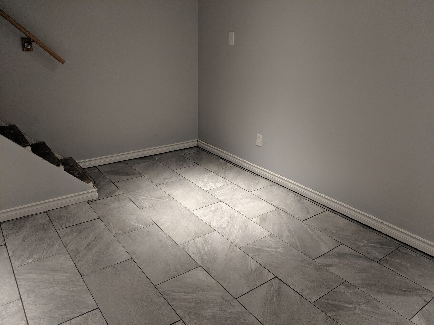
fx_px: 339
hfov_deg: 65.3
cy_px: 162
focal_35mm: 27
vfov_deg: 51.4
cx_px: 217
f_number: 1.8
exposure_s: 1/60
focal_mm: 4.44
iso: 279
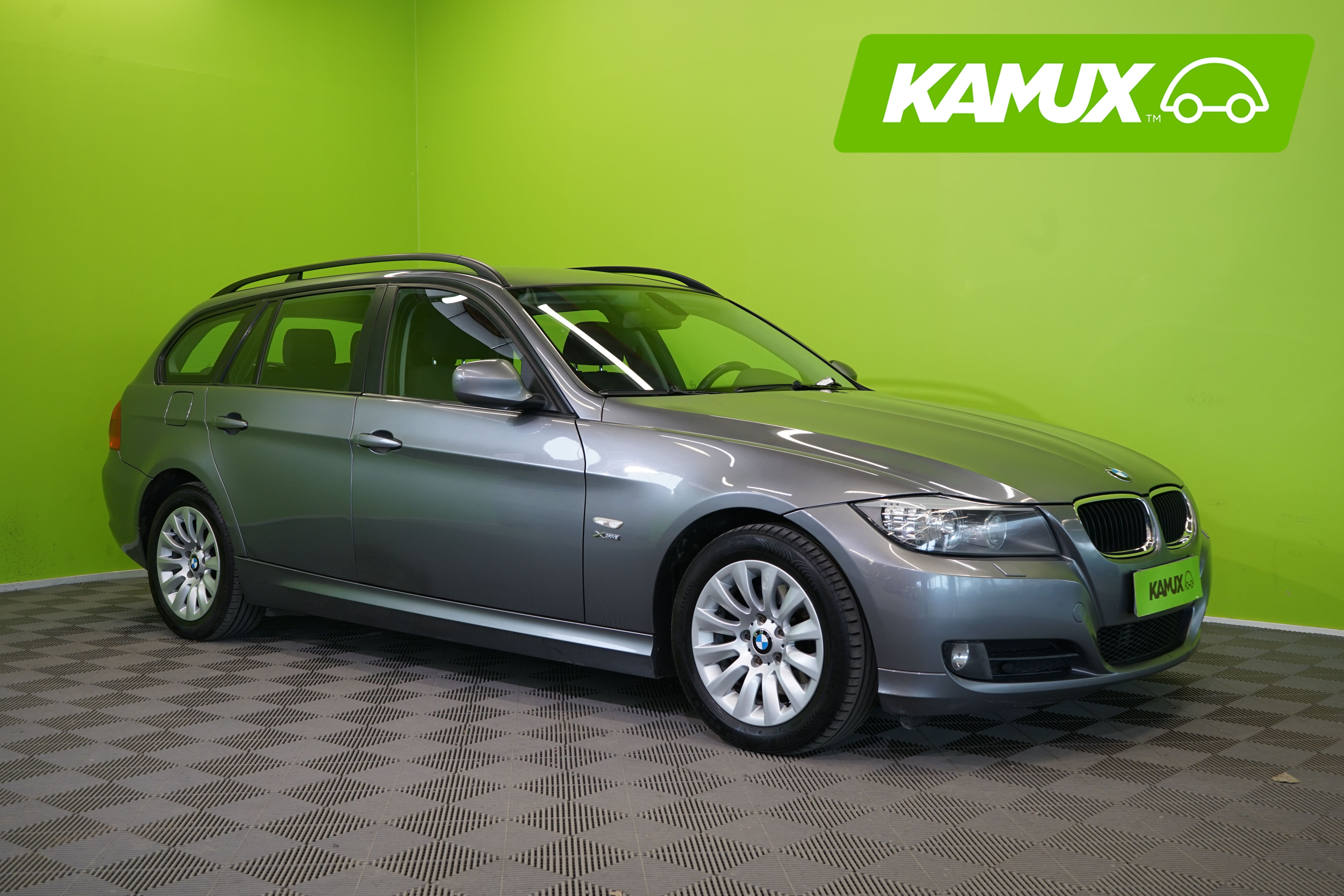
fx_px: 1456
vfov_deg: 34.2
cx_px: 660
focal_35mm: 39
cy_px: 450
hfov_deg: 49.6
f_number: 6.3
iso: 400
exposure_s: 1/40
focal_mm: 38
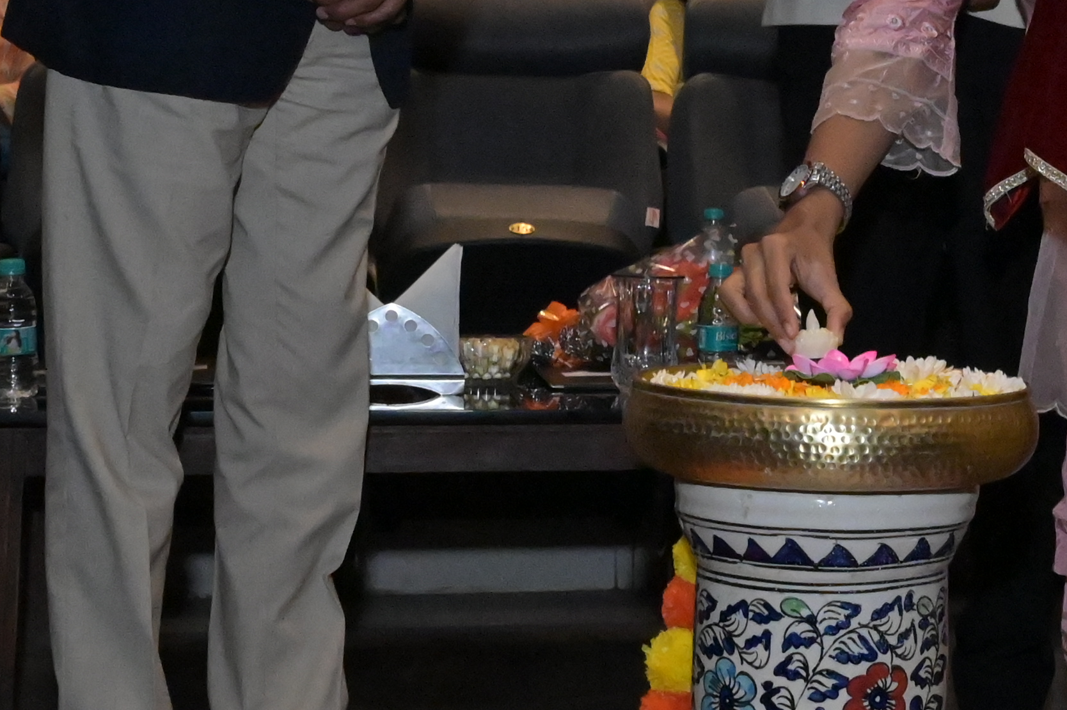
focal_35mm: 87
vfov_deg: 15.5
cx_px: 932
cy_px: 53
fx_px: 2577
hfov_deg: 22.9
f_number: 10
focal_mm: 24
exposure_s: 1/160
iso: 12800
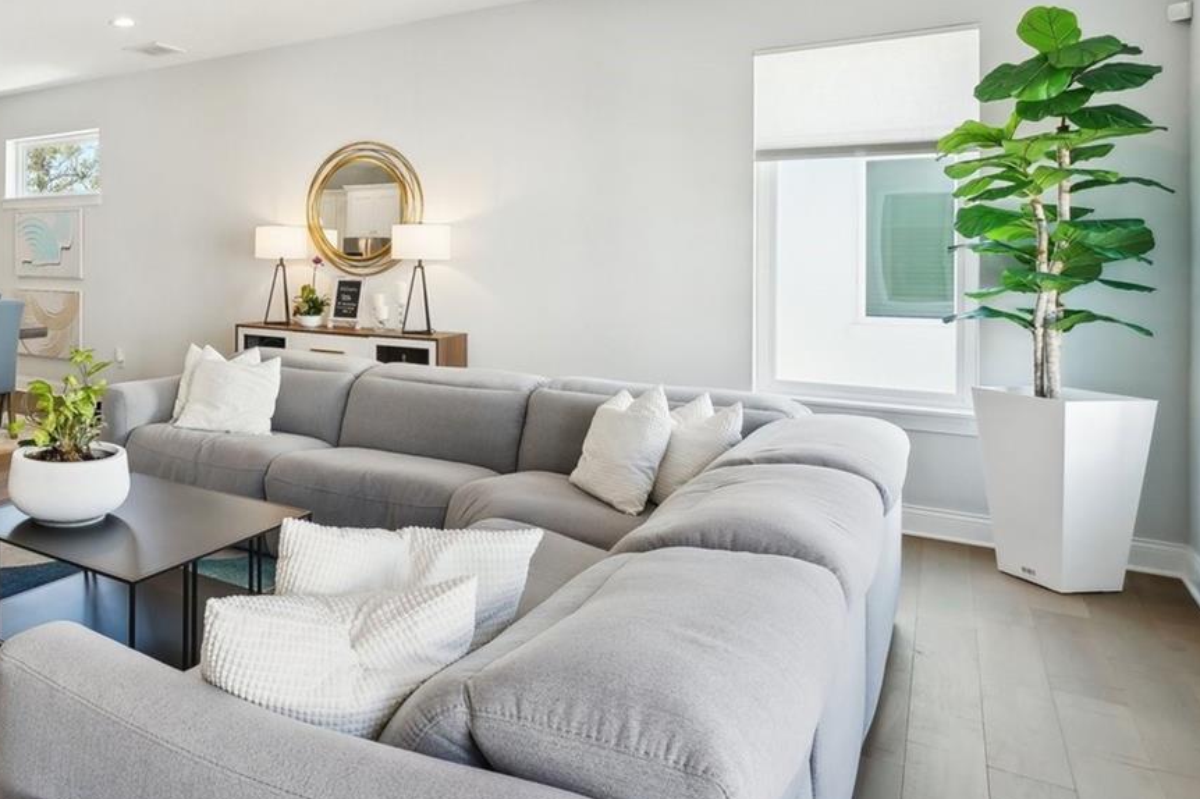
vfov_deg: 48.4
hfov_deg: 63.0
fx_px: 866
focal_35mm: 26
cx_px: 226
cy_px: 246
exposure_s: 1/50
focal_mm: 14
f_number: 8
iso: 500
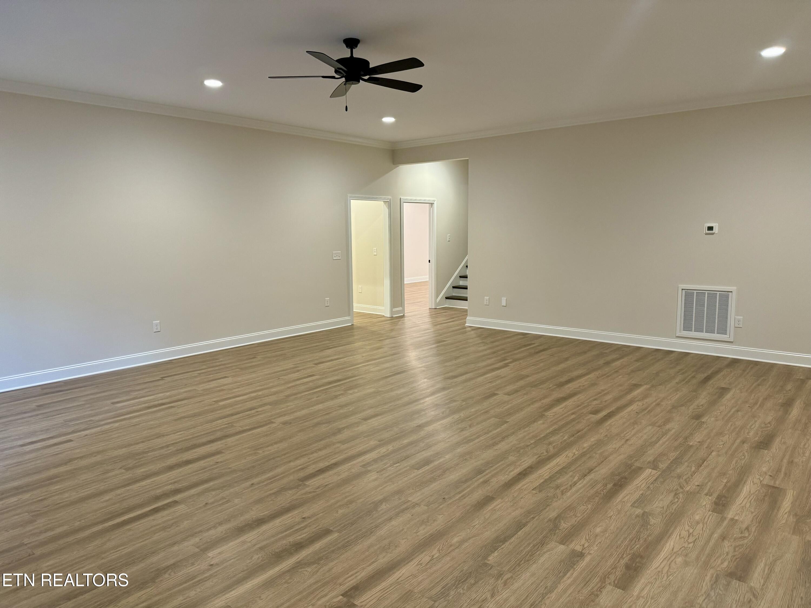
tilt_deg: -8.2
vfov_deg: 56.8
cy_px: 304
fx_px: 562
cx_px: 406
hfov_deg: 71.6
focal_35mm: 24
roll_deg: +0.8
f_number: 1.78
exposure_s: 1/60
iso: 250
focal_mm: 6.76
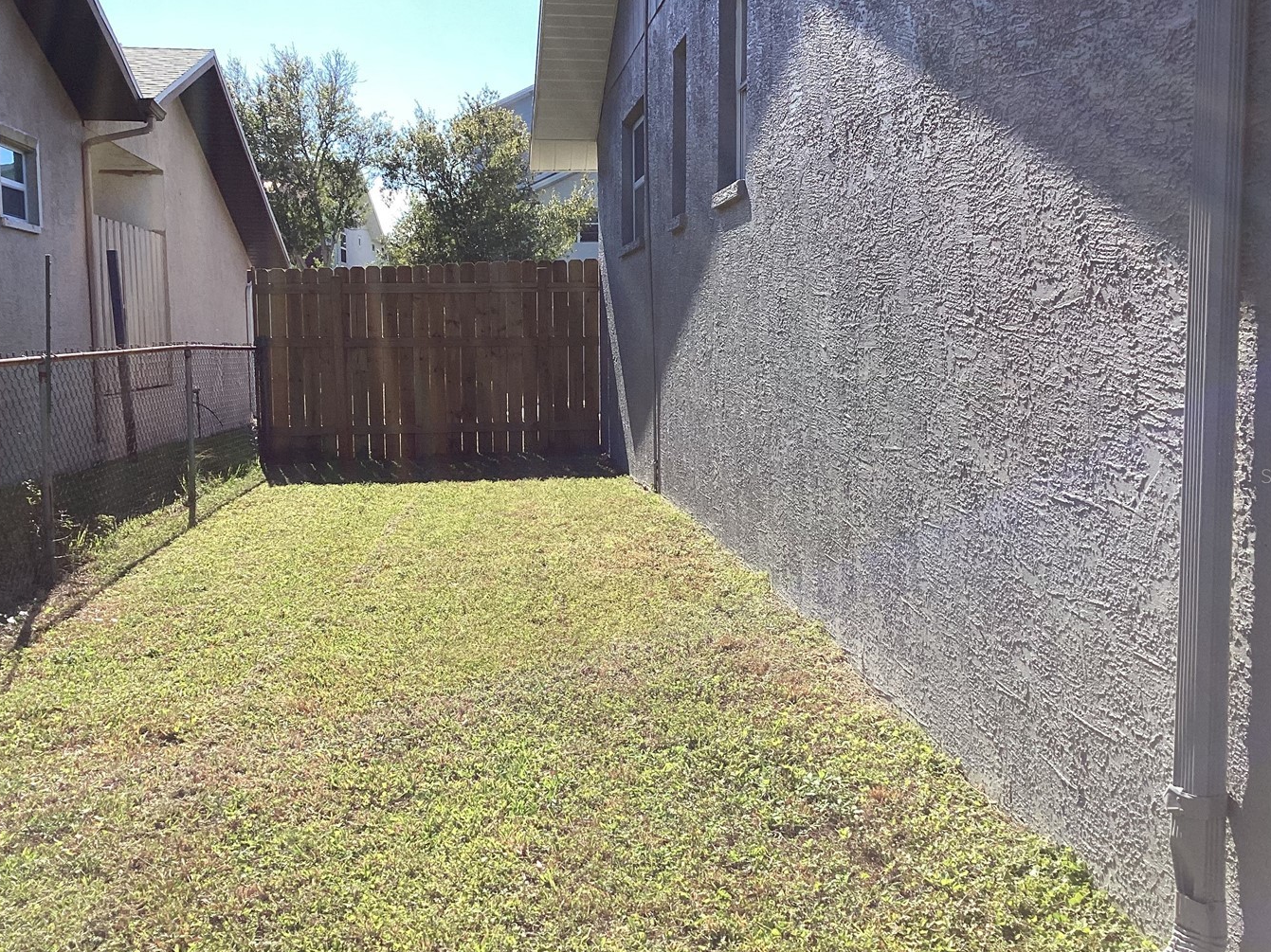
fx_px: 1358
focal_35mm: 37
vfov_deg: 38.6
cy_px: 476
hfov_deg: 50.1
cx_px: 592
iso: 25
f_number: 2.4
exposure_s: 1/905
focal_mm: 3.3
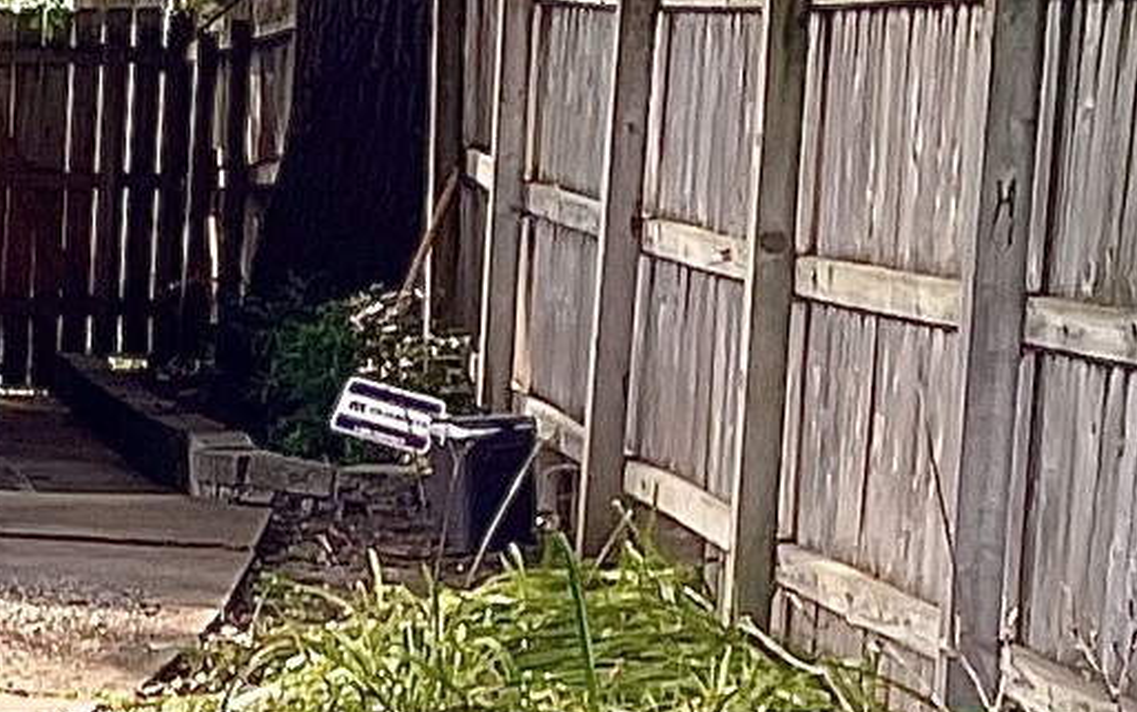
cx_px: -2072
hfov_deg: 10.1
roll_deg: +0.0
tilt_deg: -6.0
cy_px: 688
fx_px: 5115
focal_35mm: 165
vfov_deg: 7.9
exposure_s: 1/159
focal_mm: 4.2
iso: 32
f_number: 1.6
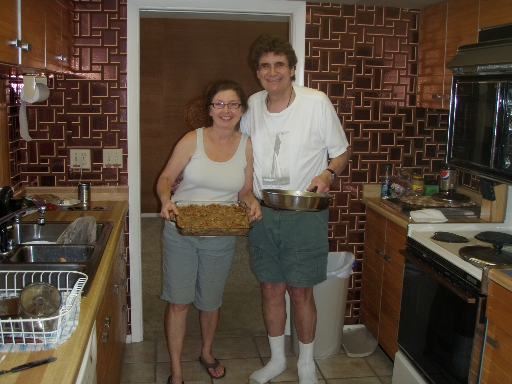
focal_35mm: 38
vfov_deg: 37.7
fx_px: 562
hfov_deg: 49.0
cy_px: 192
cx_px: 256
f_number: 3.5
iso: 200
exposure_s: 1/30
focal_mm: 6.7
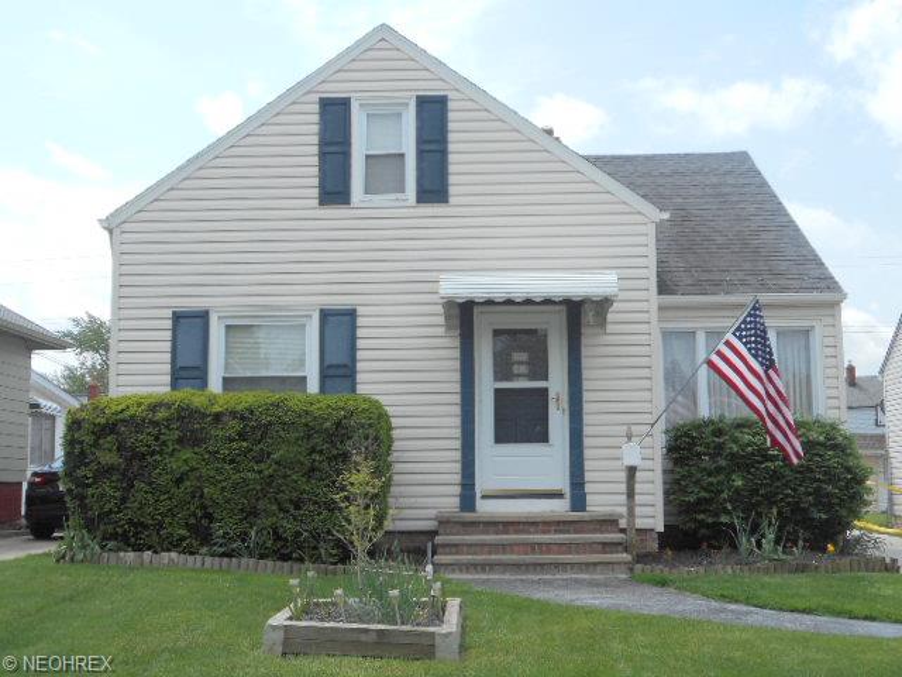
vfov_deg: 32.9
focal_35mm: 44
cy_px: 338
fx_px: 1147
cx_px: 451
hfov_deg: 42.9
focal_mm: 7.9
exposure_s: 1/400
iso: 80
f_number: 4.7
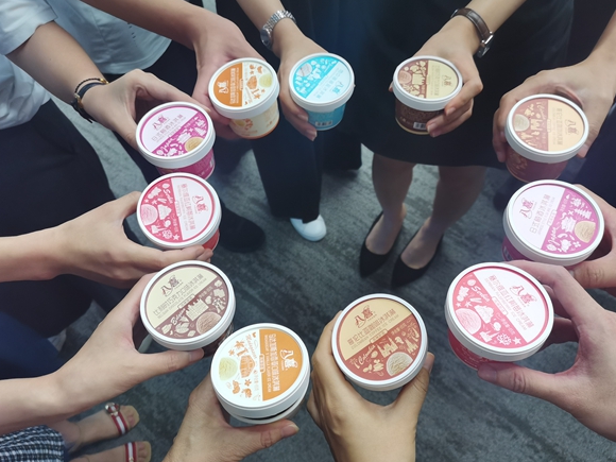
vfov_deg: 46.8
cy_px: 226
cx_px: 318
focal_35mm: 30
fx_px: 534
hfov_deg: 60.0
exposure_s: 1/100
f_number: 1.8
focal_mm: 5.58
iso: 200
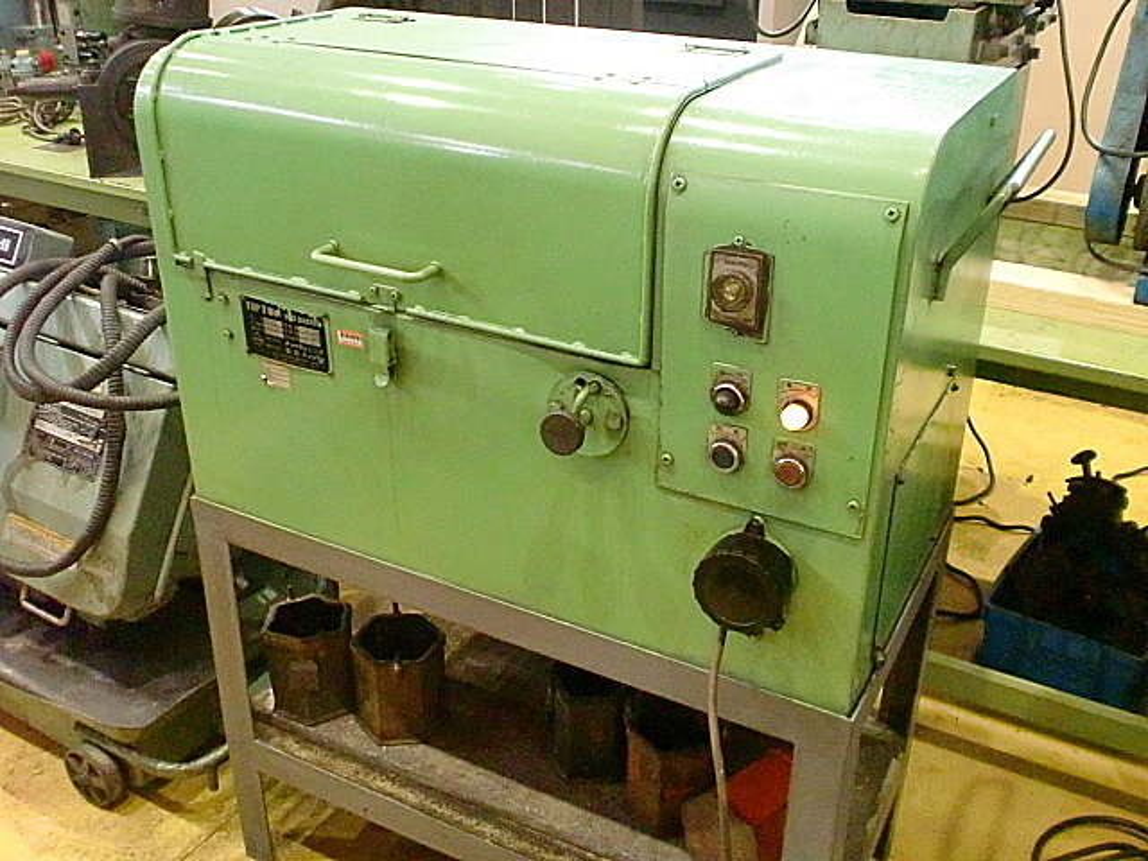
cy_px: 430
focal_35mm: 35
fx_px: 1161
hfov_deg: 52.6
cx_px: 574
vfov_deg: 40.7
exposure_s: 1/60
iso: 1000
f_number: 3.1
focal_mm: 6.3
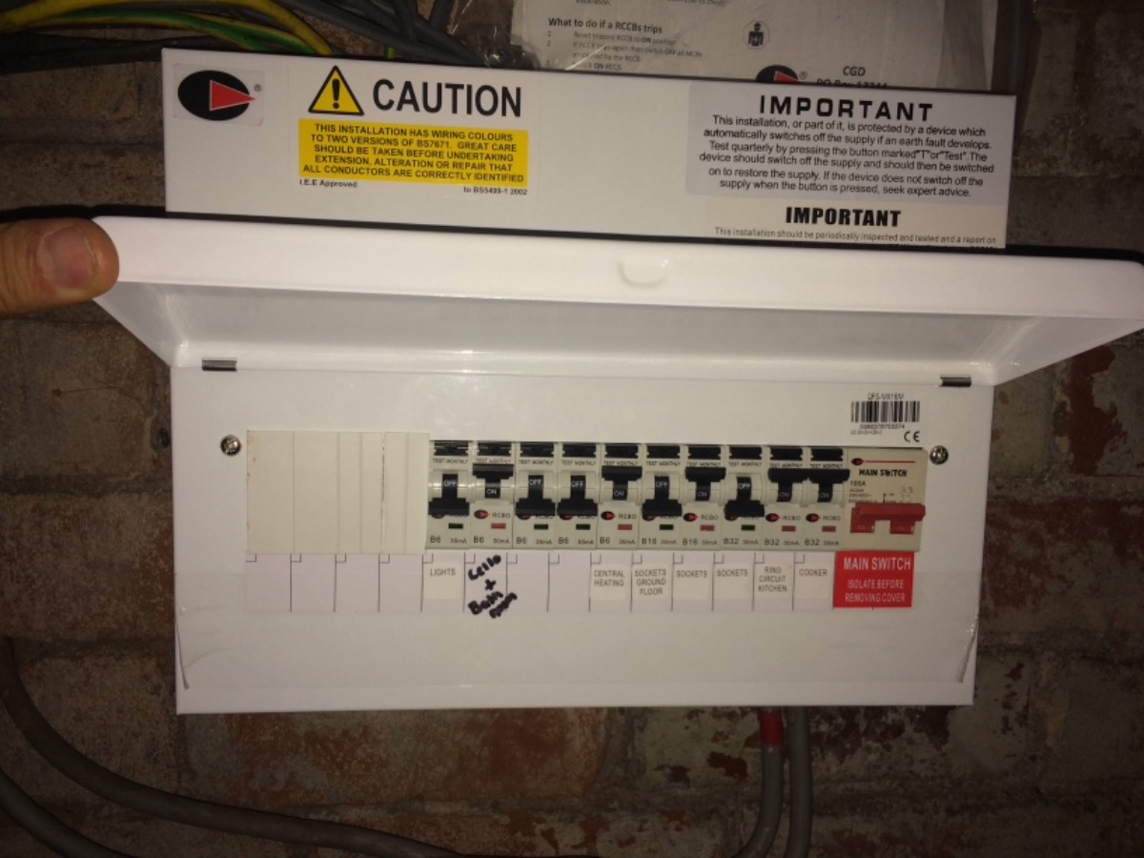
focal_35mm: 29
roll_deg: -2.4
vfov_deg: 48.2
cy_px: 429
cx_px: 572
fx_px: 958
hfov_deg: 61.7
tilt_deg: -6.2
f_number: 2.2
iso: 32
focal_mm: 4.15
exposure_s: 1/64
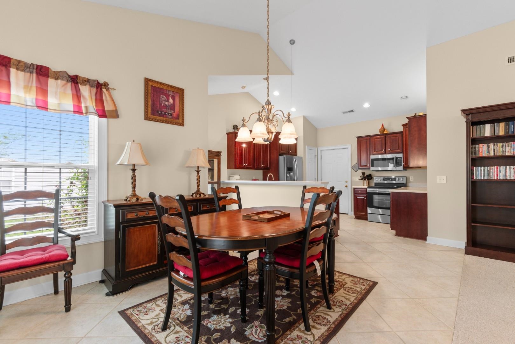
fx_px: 215
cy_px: 172
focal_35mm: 15
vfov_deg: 77.3
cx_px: 258
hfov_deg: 100.4
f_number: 4.5
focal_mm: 10
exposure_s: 1/2
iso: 100
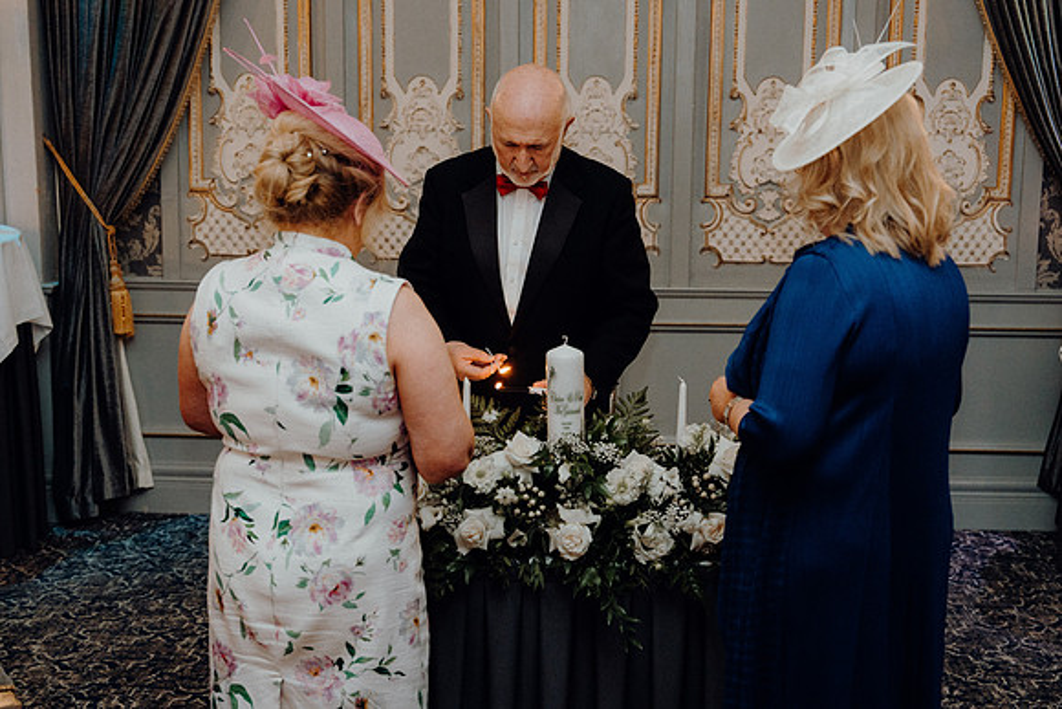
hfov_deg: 40.3
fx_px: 1446
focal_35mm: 49
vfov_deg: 27.5
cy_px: 354
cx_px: 531
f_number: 3.5
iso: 2500
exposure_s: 1/160
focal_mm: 49
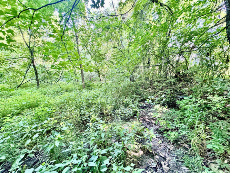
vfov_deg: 85.7
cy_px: 86
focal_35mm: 14
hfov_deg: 102.1
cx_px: 115
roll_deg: -1.3
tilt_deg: -6.2
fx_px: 93
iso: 320
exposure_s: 1/84
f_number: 2.2
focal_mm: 2.22
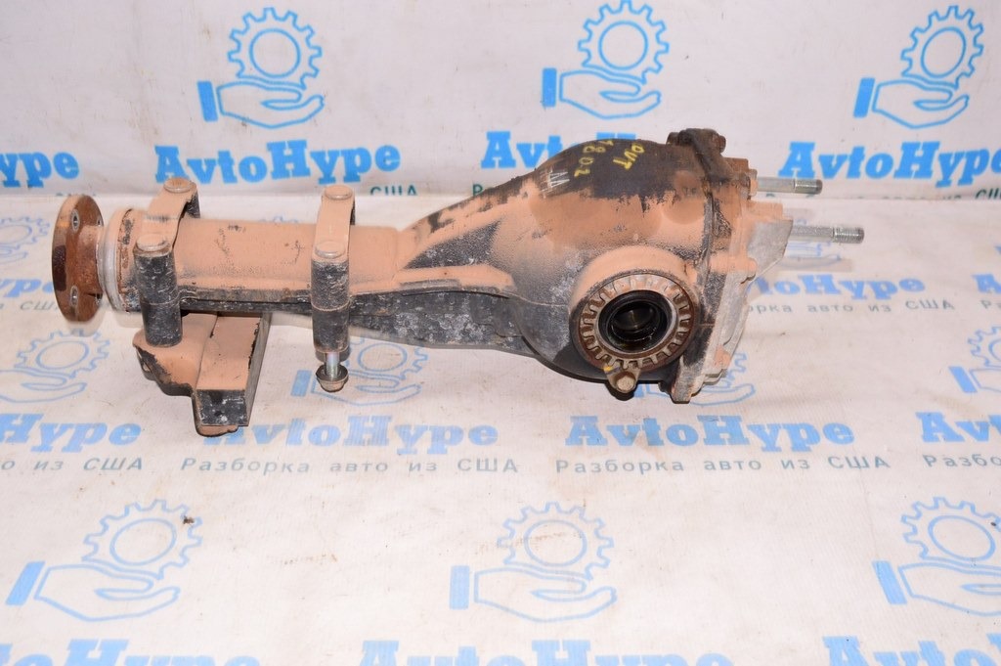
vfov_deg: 39.9
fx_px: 917
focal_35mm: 33
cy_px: 333
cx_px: 500
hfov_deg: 57.3
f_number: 8
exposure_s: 1/125
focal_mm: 22
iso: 1600
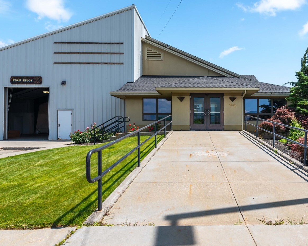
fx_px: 237
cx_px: 199
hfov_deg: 64.7
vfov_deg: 54.9
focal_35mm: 26
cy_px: 122
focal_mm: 19
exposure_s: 1/400
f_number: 8
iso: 100
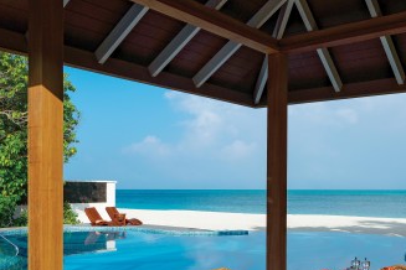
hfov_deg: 44.2
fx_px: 496
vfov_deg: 30.5
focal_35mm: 44
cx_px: 251
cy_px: 151
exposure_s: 1/250
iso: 100
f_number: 8
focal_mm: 18
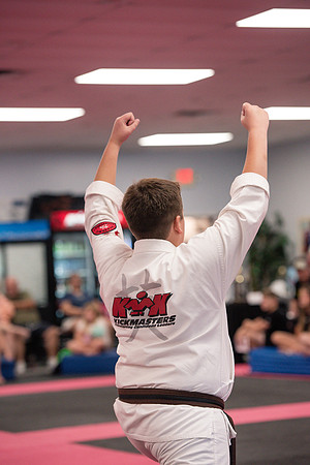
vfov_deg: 16.8
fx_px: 1576
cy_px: 232
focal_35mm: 122
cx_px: 155
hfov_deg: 11.2
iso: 1600
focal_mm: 122
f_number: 3.5
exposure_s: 1/400
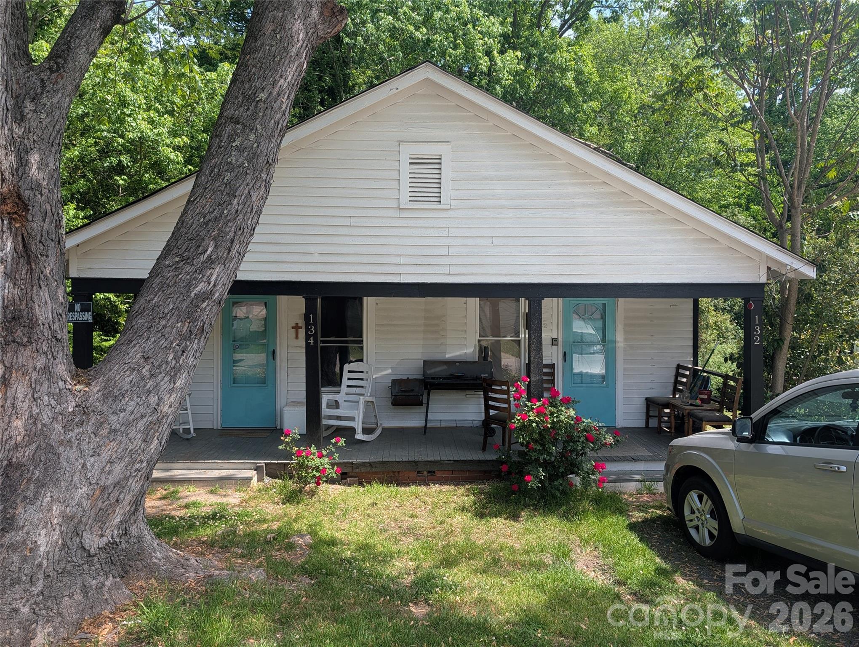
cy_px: 324
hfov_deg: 71.5
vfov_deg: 56.9
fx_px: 596
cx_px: 430
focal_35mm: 24
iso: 19
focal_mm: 6.9
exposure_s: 1/506
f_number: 1.68
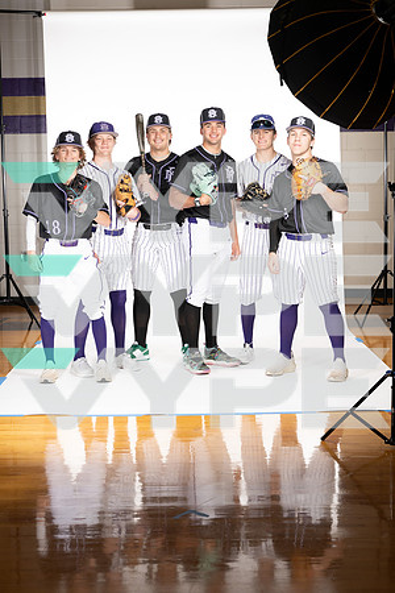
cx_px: 198
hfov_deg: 23.0
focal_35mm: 59
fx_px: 971
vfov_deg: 33.9
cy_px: 296
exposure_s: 1/250
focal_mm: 59
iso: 250
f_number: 5.6
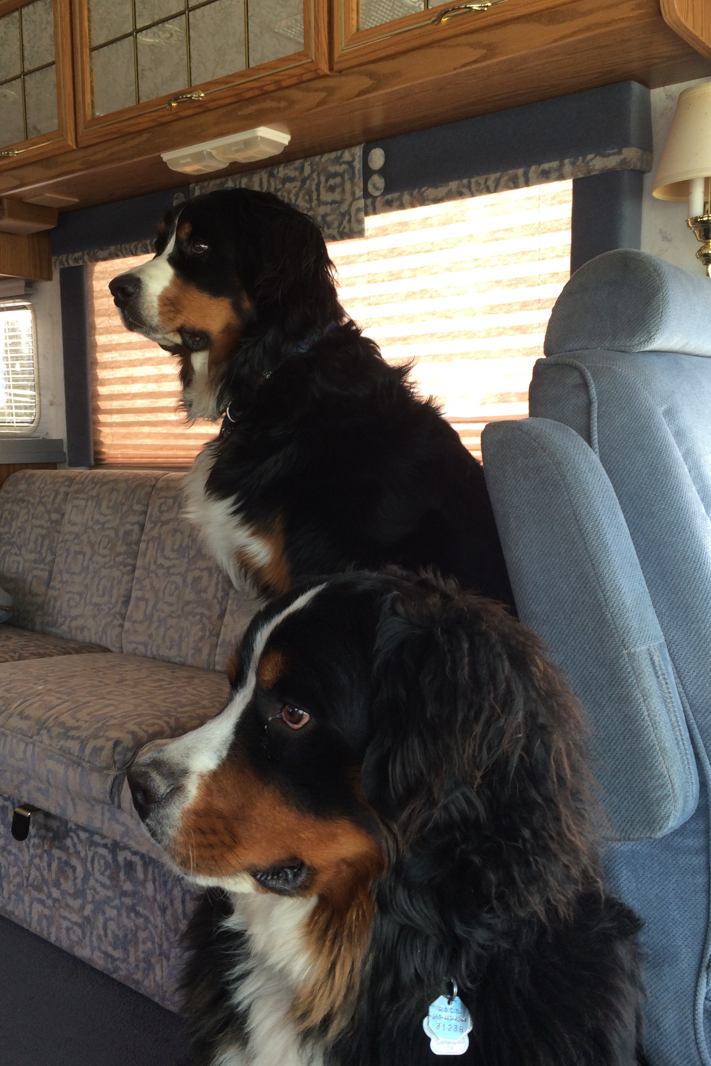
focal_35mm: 31
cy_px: 527
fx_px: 918
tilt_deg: -5.7
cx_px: 312
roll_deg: -0.5
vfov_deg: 60.3
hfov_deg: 42.2
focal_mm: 4.15
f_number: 2.2
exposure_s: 1/60
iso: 40
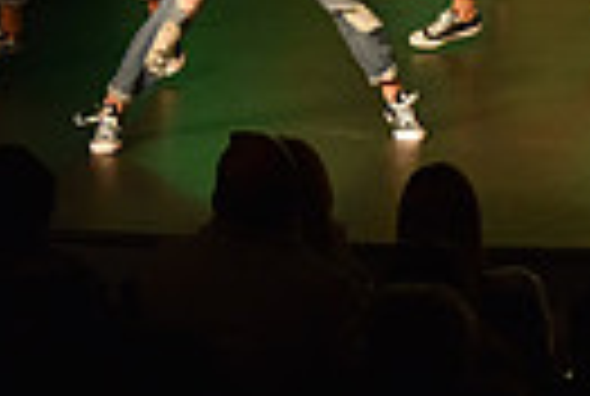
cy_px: -178
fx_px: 5076
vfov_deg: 4.4
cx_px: 1031
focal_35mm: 309
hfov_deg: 6.5
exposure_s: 1/500
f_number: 4
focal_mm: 70
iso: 2000
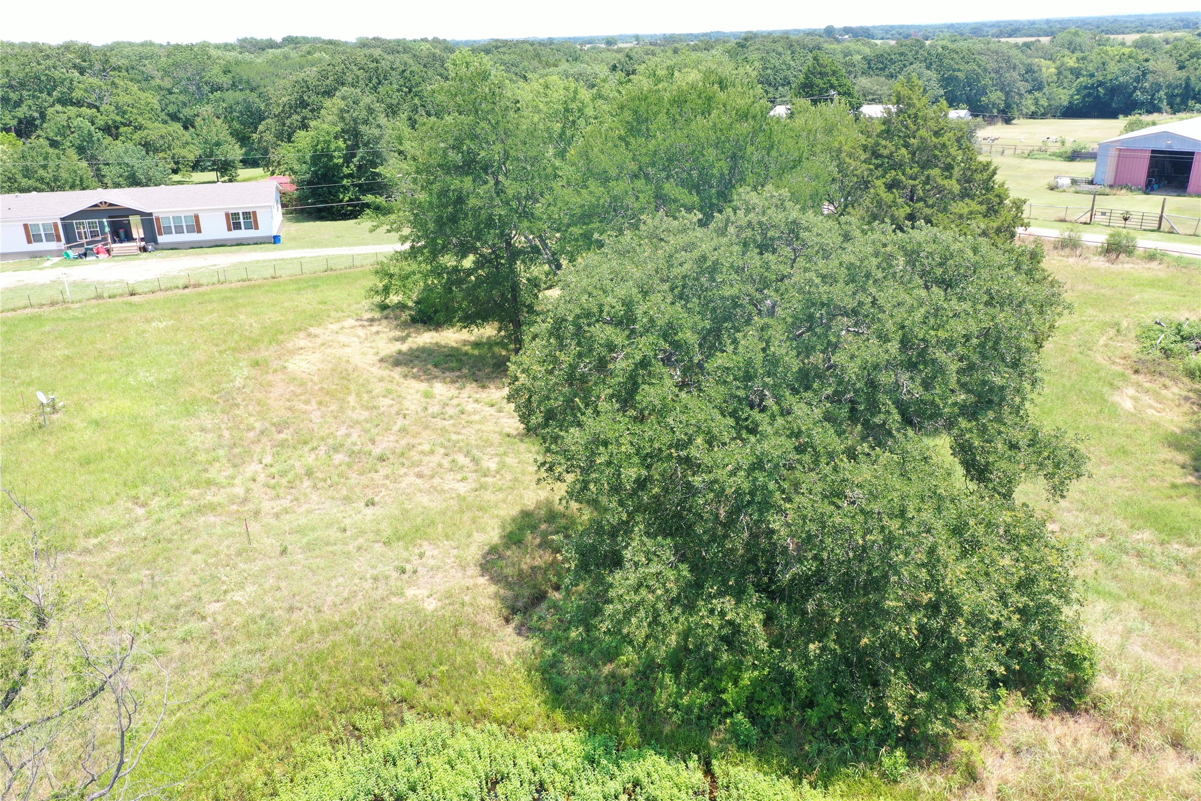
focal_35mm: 28
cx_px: 600
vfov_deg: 46.4
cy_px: 400
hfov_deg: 65.5
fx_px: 934
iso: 100
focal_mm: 10.26
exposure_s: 1/200
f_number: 4.5
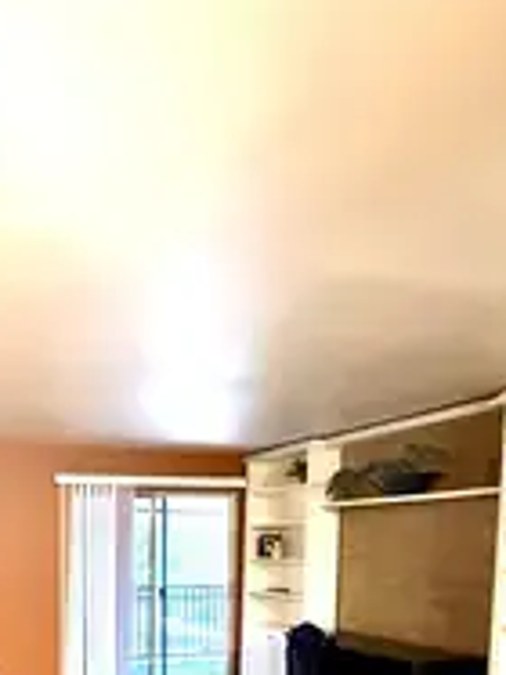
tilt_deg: -2.7
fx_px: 585
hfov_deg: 42.0
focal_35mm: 30
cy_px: 588
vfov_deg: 53.6
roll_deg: +0.0
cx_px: 29
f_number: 2.2
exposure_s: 1/60
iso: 800
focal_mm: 2.22
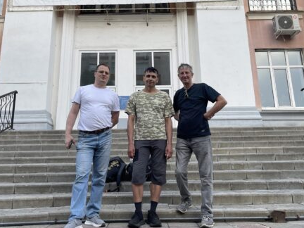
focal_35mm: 35
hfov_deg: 52.6
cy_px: 87
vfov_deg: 40.4
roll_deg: +0.8
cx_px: 142
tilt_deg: +16.1
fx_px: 307
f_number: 1.6
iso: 40
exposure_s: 1/121
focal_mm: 5.1
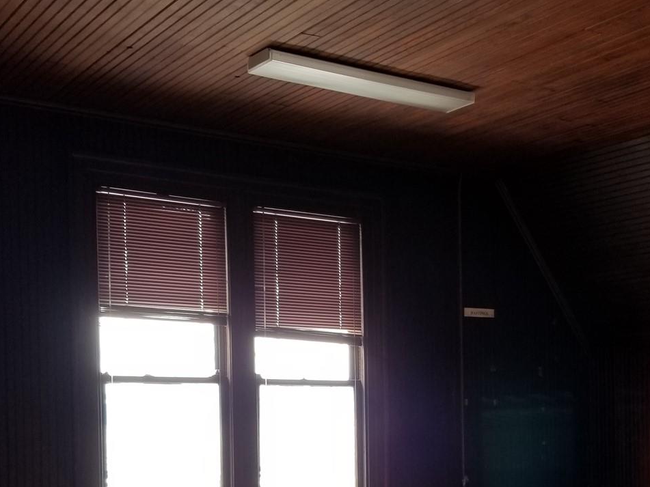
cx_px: 413
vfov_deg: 25.2
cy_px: 446
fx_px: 1051
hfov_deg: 34.1
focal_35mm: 56
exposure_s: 1/100
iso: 125
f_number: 1.7
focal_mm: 4.3
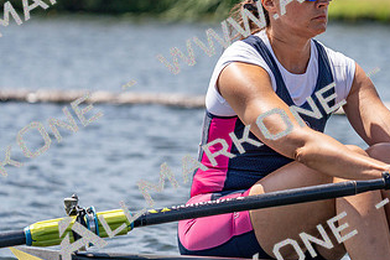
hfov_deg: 4.9
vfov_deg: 3.2
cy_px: 79
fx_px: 4593
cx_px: 310
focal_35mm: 424
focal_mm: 230
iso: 320
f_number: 5.6
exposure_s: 1/2000
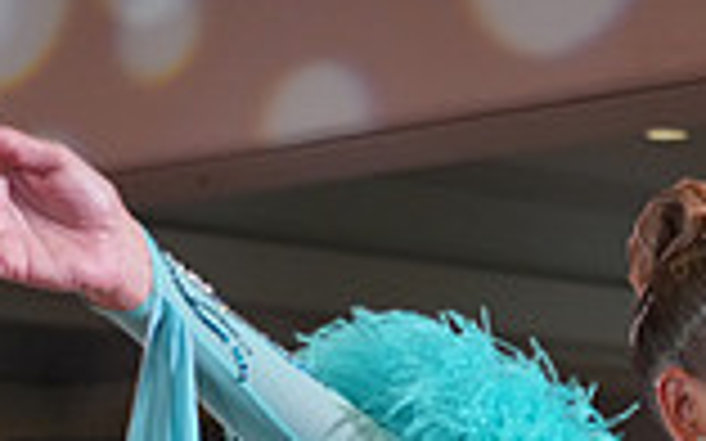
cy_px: 785
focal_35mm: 166
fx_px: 3193
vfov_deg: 7.7
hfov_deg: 12.4
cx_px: 778
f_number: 4
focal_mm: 44
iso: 4000
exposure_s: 1/500
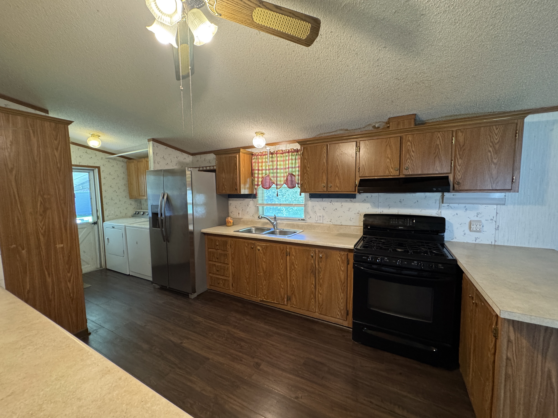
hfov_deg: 102.1
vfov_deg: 85.7
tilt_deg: -5.0
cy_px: 209
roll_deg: +1.0
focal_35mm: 14
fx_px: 226
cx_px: 279
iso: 400
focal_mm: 2.22
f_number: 2.2
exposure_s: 1/60
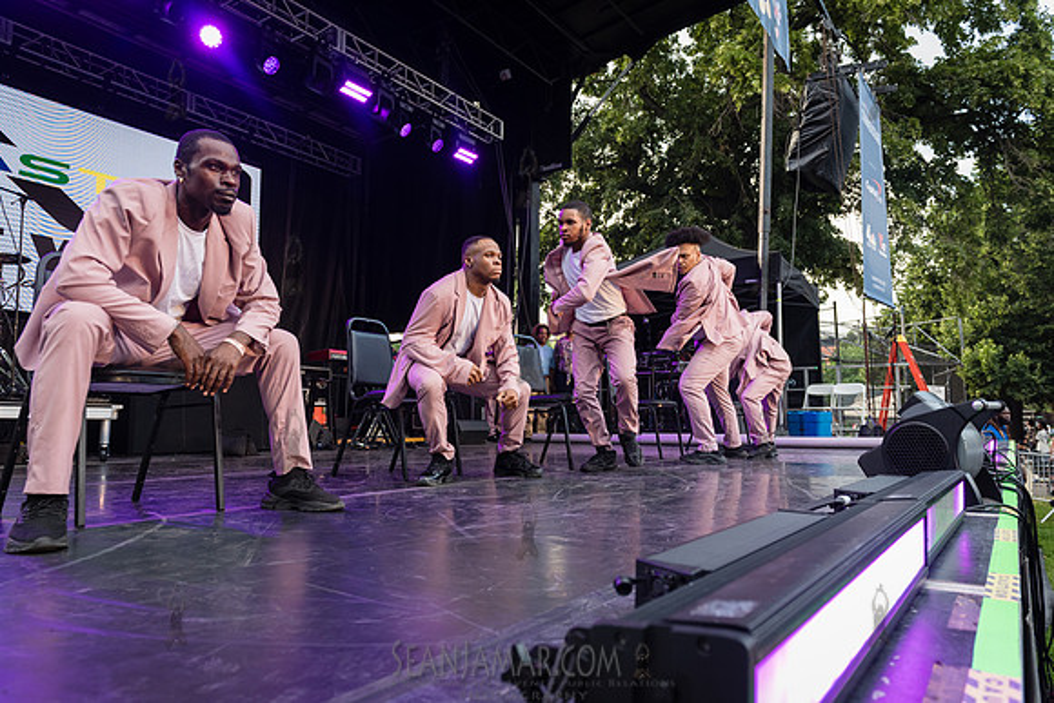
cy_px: 352
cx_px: 527
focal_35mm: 24
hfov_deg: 73.7
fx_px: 703
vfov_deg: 53.2
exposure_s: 1/640
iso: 1000
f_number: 4
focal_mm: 24
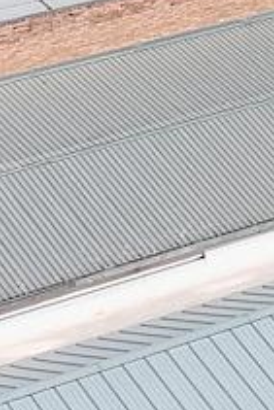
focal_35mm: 247
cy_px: -527
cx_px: 1654
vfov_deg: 7.8
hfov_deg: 4.3
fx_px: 2815
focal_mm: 10.57
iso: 100
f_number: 2.8
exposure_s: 1/1250
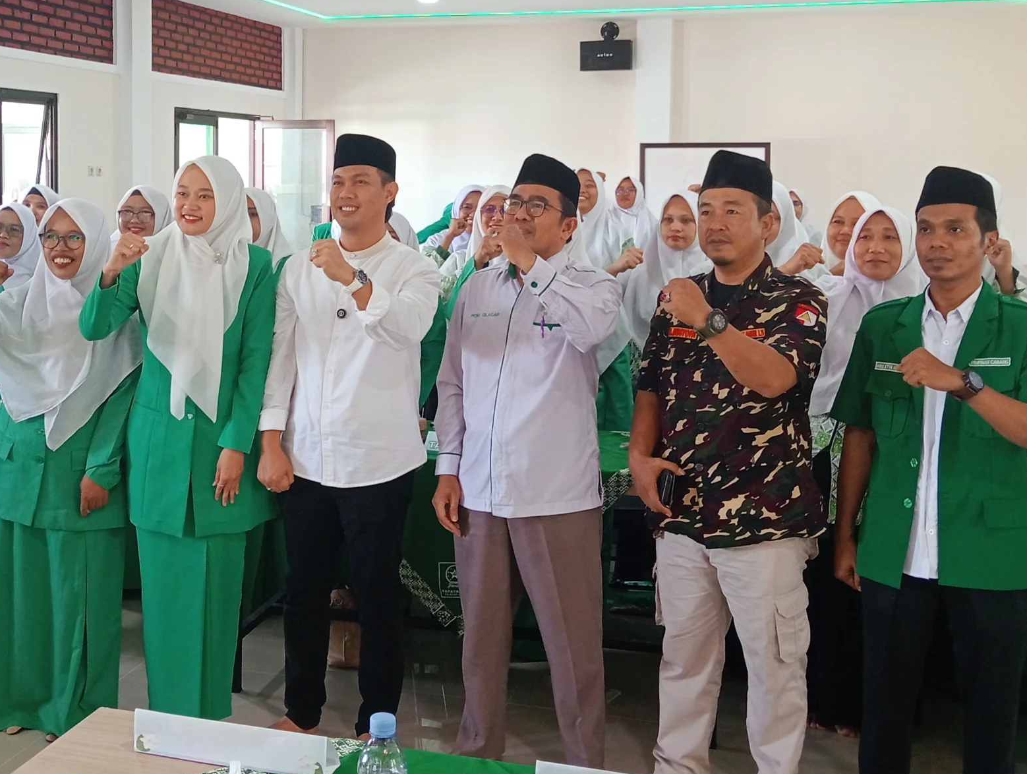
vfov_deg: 31.2
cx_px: 382
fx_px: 1367
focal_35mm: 46
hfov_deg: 40.9
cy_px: 222
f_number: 1.8
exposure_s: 1/33.3
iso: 281
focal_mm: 3.98
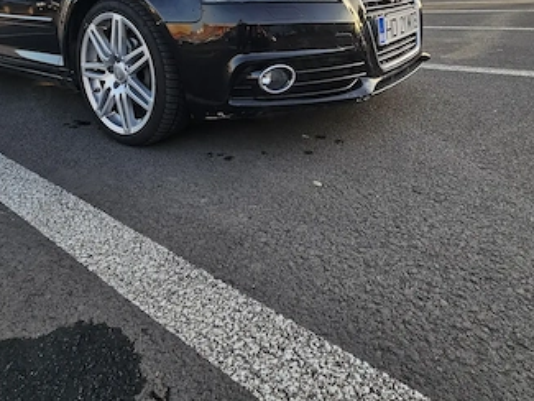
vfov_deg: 51.0
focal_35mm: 24
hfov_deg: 71.4
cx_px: 242
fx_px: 370
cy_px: 48
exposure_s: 1/282
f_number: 2.2
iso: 50
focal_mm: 2.2
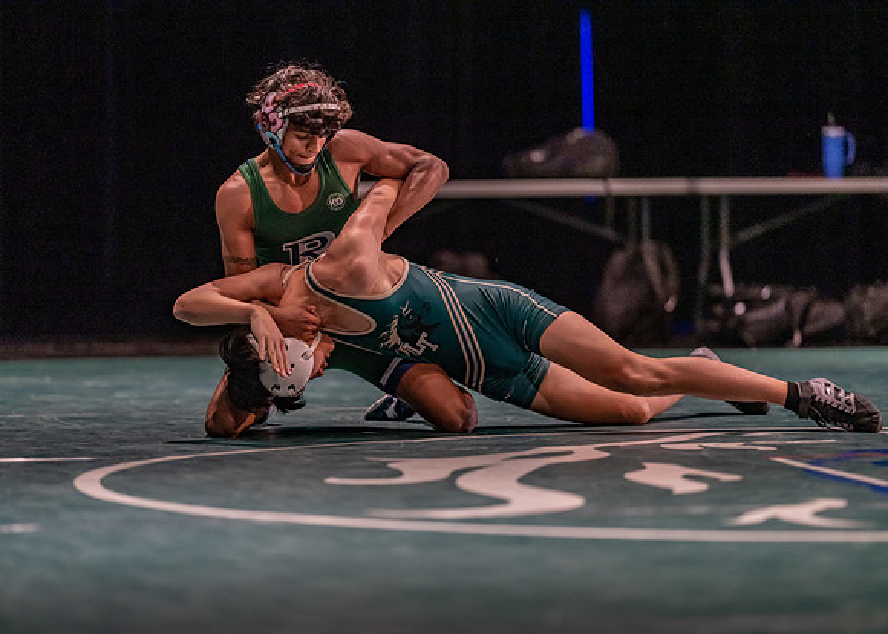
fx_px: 3575
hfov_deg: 14.2
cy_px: 318
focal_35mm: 142
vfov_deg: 10.1
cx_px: 411
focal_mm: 135
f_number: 1.8
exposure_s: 1/800
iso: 2500
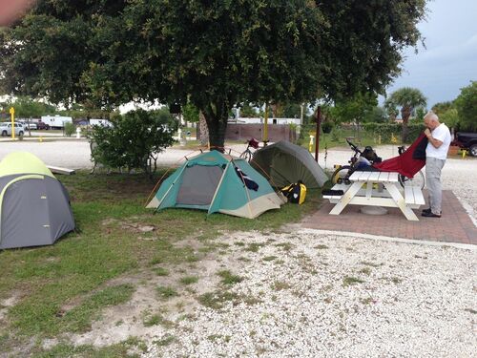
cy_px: 179
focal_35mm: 33
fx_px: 455
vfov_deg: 42.9
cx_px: 238
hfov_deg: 55.4
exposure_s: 1/387
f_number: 2.4
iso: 50
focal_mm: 4.13
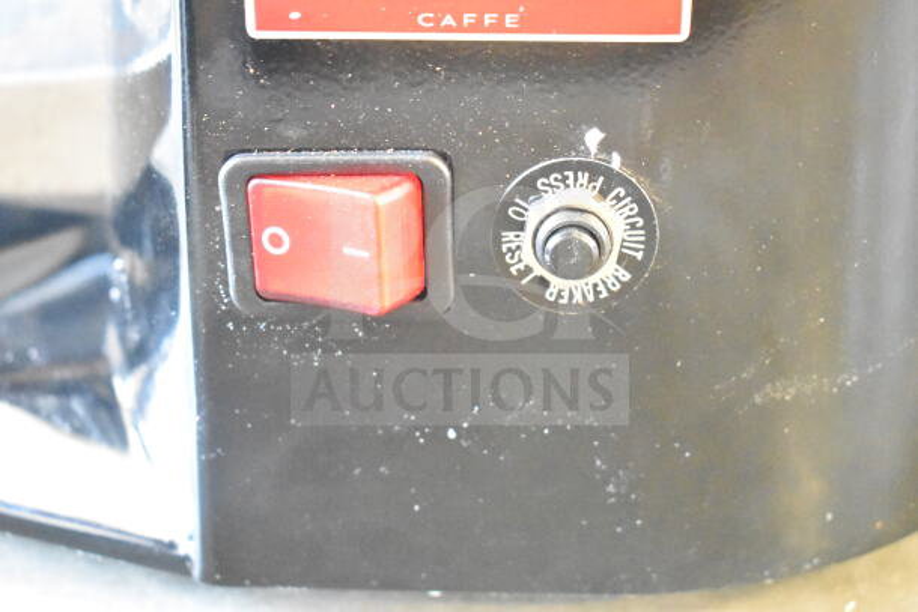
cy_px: 306
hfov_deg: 33.4
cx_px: 459
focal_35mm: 60
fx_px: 1530
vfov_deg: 22.6
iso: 25600
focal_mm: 40
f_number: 4.8
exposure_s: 1/40
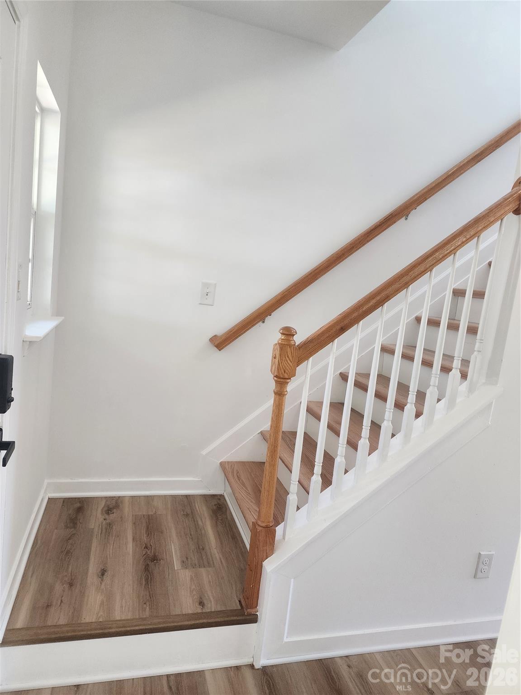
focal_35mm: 23
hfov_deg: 58.9
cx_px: 260
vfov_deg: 73.9
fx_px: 462
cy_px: 348
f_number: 1.8
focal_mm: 6.4
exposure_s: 1/120
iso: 200
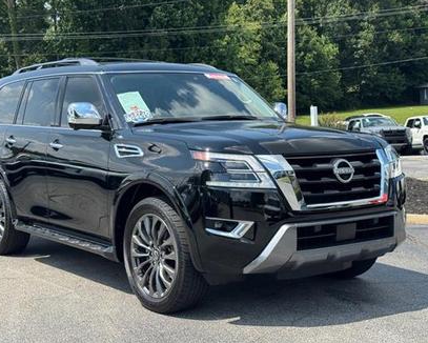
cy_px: 174
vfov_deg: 26.3
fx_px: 735
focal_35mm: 58
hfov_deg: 32.5
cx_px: 206
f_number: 1.78
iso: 64
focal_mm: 6.76
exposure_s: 1/2252
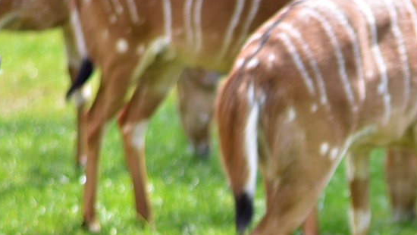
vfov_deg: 5.3
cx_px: 488
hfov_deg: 9.3
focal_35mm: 228
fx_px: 2522
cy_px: 337
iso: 100
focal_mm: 50
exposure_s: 1/1000
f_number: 1.8
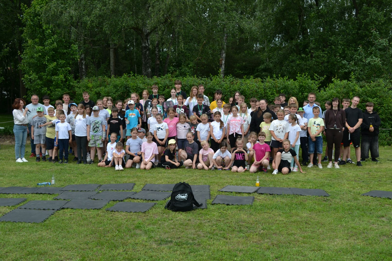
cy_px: 130
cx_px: 196
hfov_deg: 49.6
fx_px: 425
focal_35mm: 39
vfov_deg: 34.2
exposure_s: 1/160
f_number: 6.3
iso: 100
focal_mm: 26
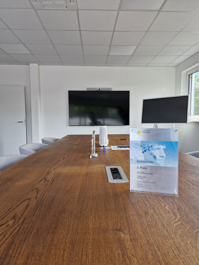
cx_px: 100
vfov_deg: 73.9
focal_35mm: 23
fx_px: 176
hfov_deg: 58.9
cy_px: 132
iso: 64
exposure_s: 1/180
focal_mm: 6.4
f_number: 1.8
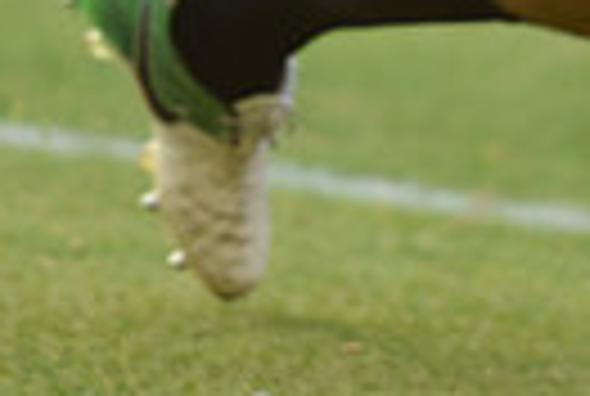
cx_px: 500
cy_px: -448
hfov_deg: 2.3
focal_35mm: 886
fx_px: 14554
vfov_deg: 1.6
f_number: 2.8
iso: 400
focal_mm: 200
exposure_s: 1/800
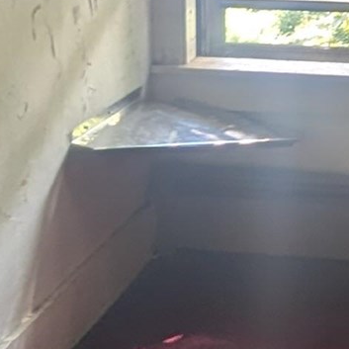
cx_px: 457
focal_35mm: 92
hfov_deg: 17.7
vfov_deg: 16.3
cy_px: -252
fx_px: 1049
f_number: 1.7
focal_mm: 2.02
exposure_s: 1/120
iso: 52
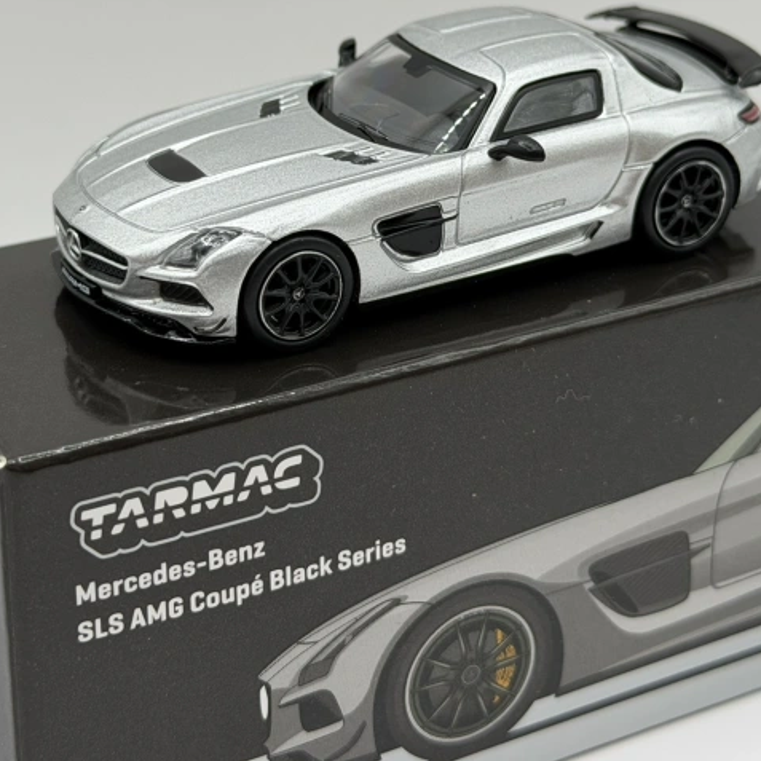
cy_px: 172
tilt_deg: -21.7
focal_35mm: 89
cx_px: 375
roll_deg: +0.2
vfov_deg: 19.3
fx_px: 2214
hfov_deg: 19.5
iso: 50
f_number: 1.78
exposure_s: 1/121
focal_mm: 6.76
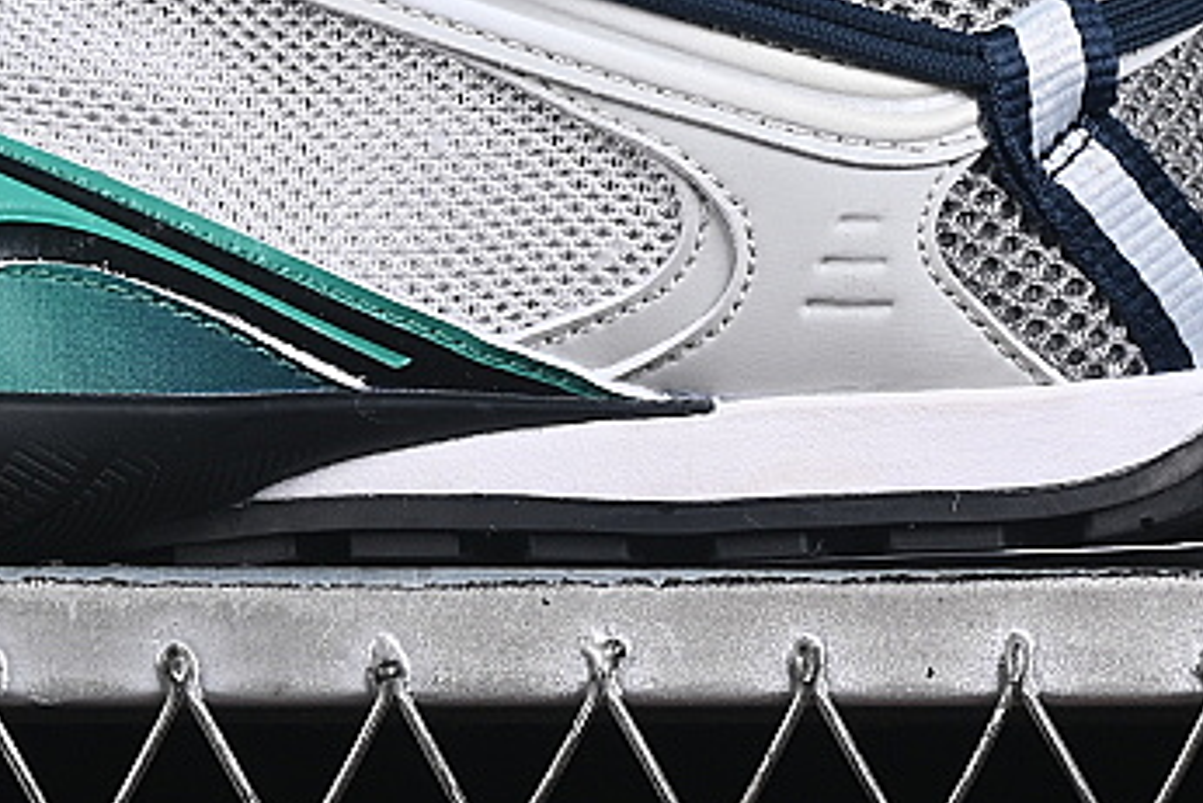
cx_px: 83
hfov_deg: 8.8
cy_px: -209
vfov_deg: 5.8
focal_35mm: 234
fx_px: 7822
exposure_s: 1/80
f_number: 8
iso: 160
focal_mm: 50
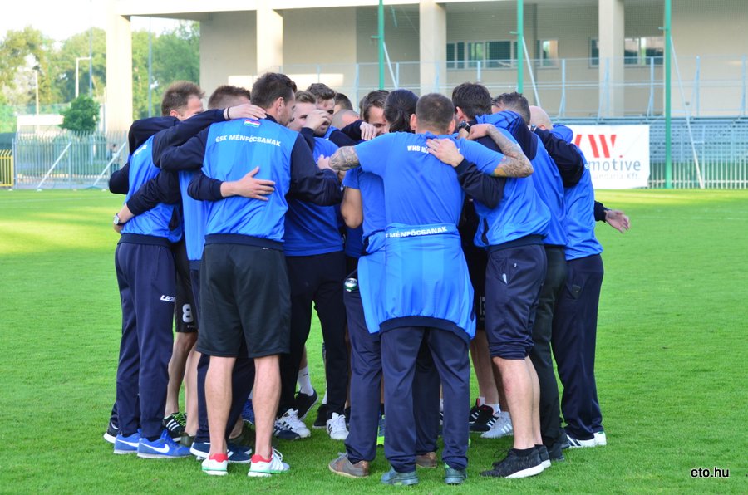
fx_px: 2177
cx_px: 374
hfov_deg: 19.5
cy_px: 248
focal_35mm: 105
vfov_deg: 13.0
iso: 250
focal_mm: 70
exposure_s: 1/160
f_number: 5
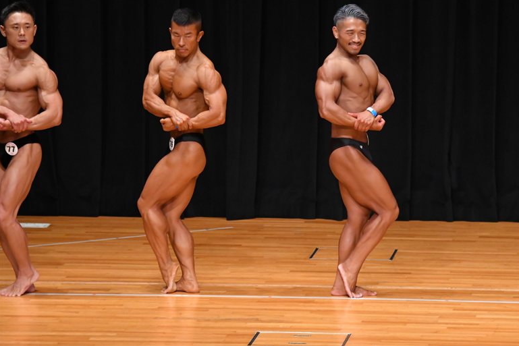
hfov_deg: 7.2
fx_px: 4138
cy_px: 173
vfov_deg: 4.8
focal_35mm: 287
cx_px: 260
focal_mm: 190
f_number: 5.6
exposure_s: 1/400
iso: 4000
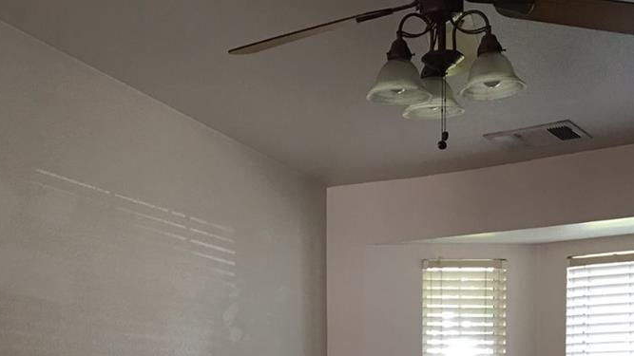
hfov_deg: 29.7
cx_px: 303
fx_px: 1193
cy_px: 473
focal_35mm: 71
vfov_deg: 16.0
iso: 32
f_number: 2.2
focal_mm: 4.15
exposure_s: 1/15
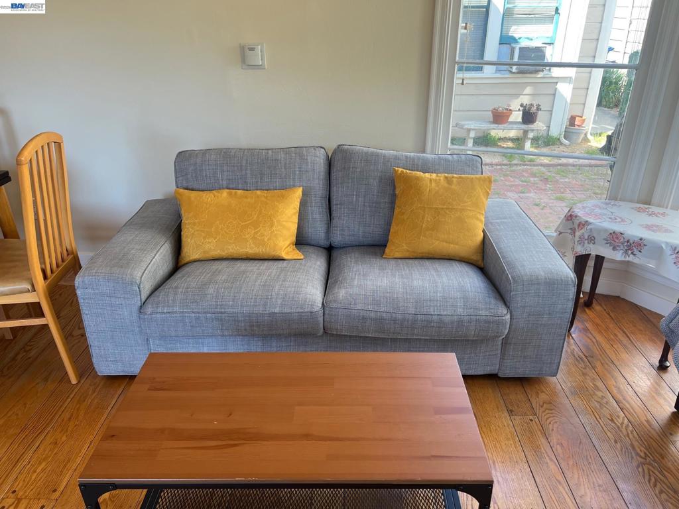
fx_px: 510
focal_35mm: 26
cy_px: 254
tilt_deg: -26.6
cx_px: 340
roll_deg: +0.1
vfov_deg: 53.1
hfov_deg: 67.3
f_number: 1.5
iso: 50
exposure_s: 1/189
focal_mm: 5.7
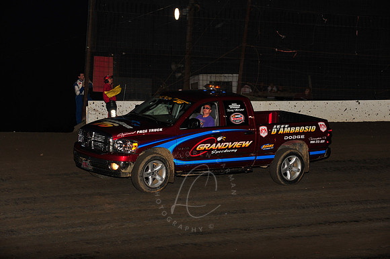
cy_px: 130
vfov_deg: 12.2
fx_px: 1213
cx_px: 195
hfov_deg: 18.3
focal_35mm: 112
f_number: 7.1
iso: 1000
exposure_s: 1/320
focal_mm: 112
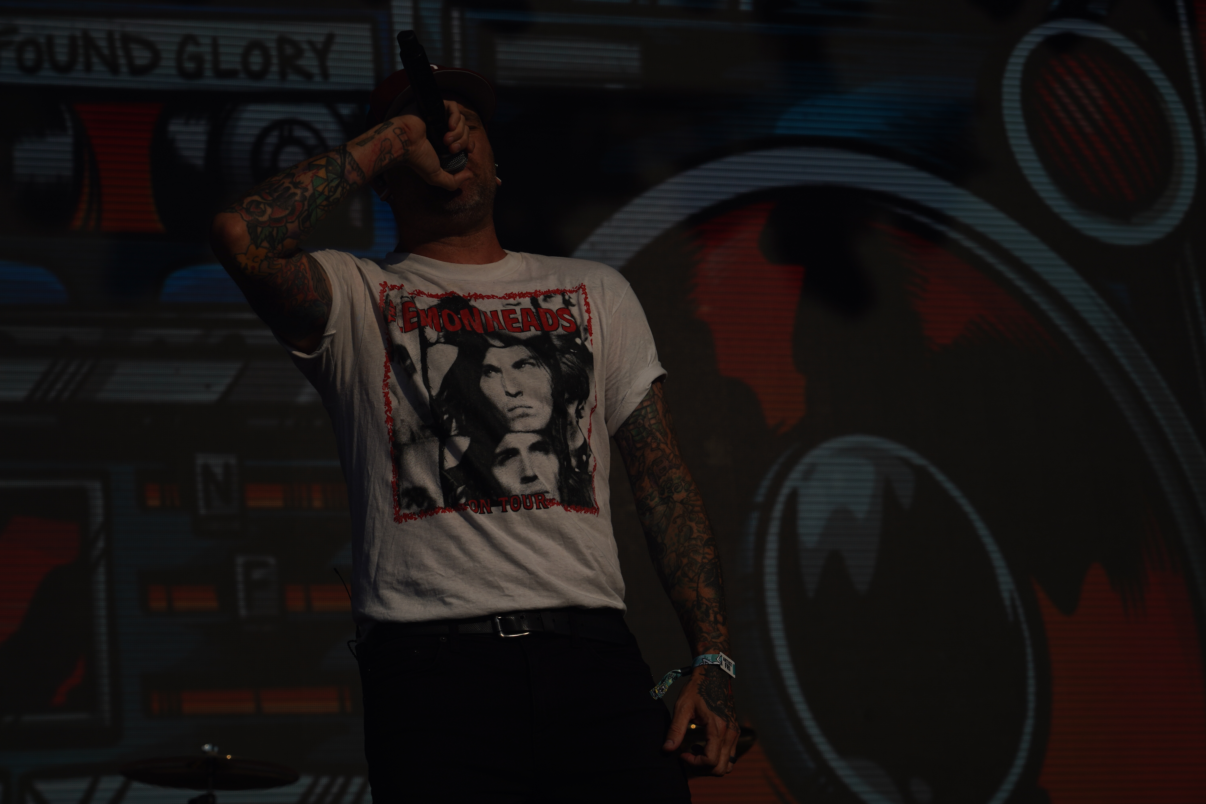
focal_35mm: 105
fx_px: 3517
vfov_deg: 13.0
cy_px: 402
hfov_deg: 19.5
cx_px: 603
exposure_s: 1/2000
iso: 100
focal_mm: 105
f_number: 8
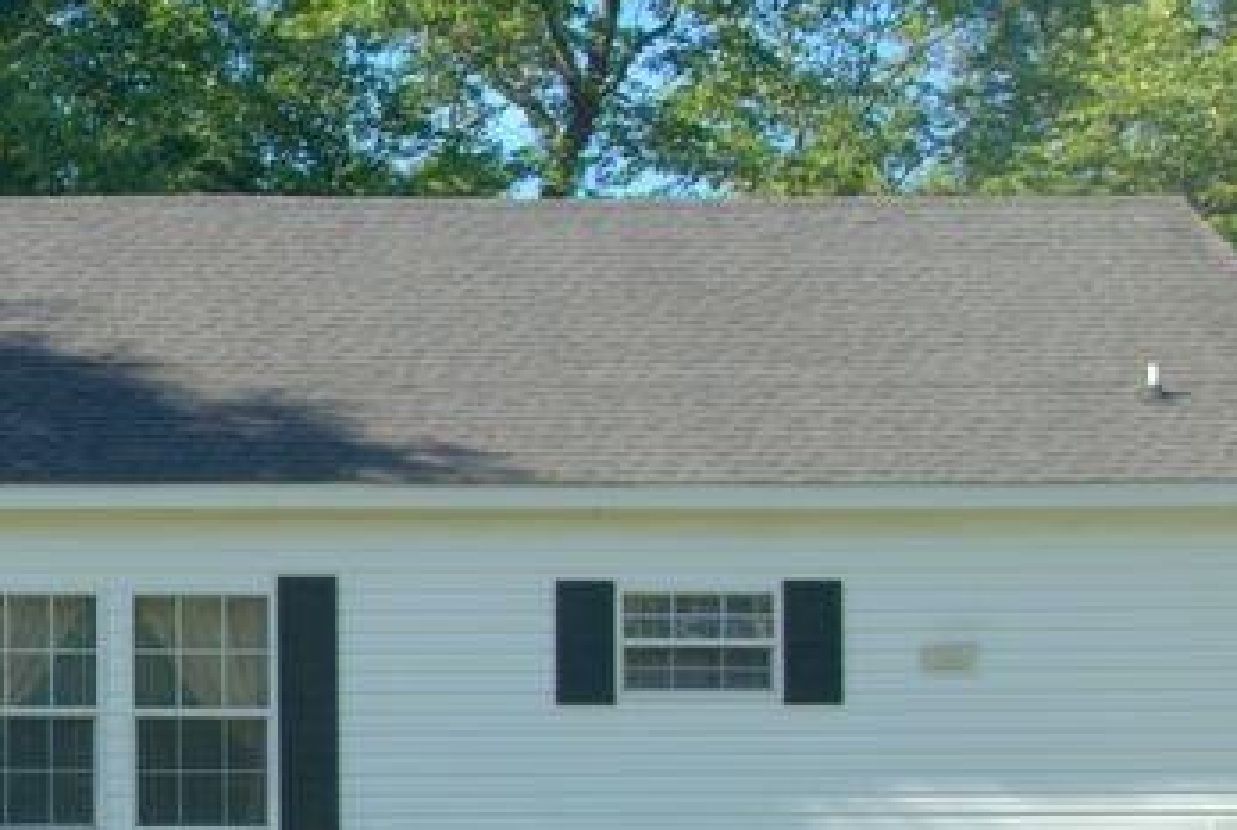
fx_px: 3960
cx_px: -292
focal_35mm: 115
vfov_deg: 11.9
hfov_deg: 16.9
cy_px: 718
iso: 100
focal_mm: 26
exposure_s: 1/125
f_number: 5.6
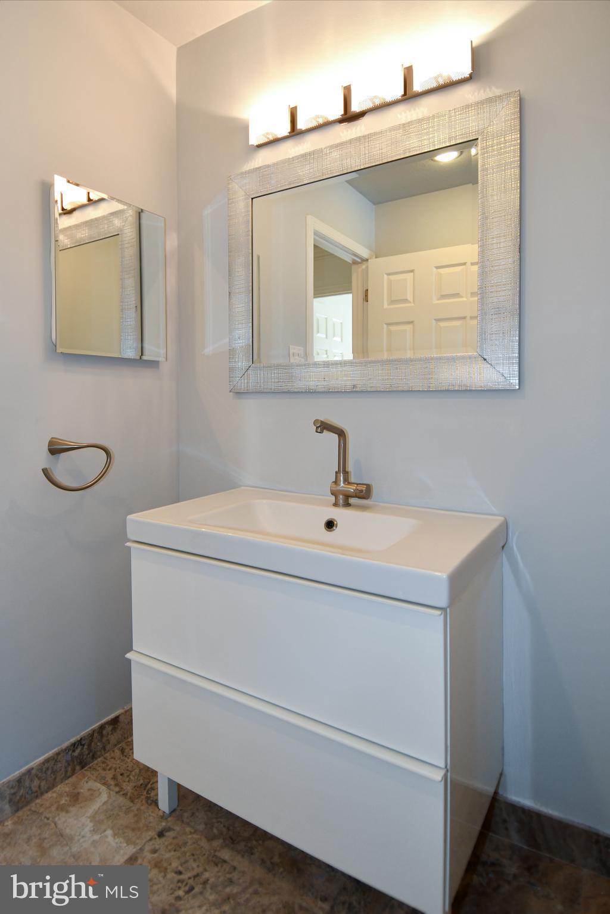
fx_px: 457
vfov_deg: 90.0
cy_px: 457
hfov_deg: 67.4
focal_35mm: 18
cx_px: 305
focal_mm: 12
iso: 280
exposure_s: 1/60
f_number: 4
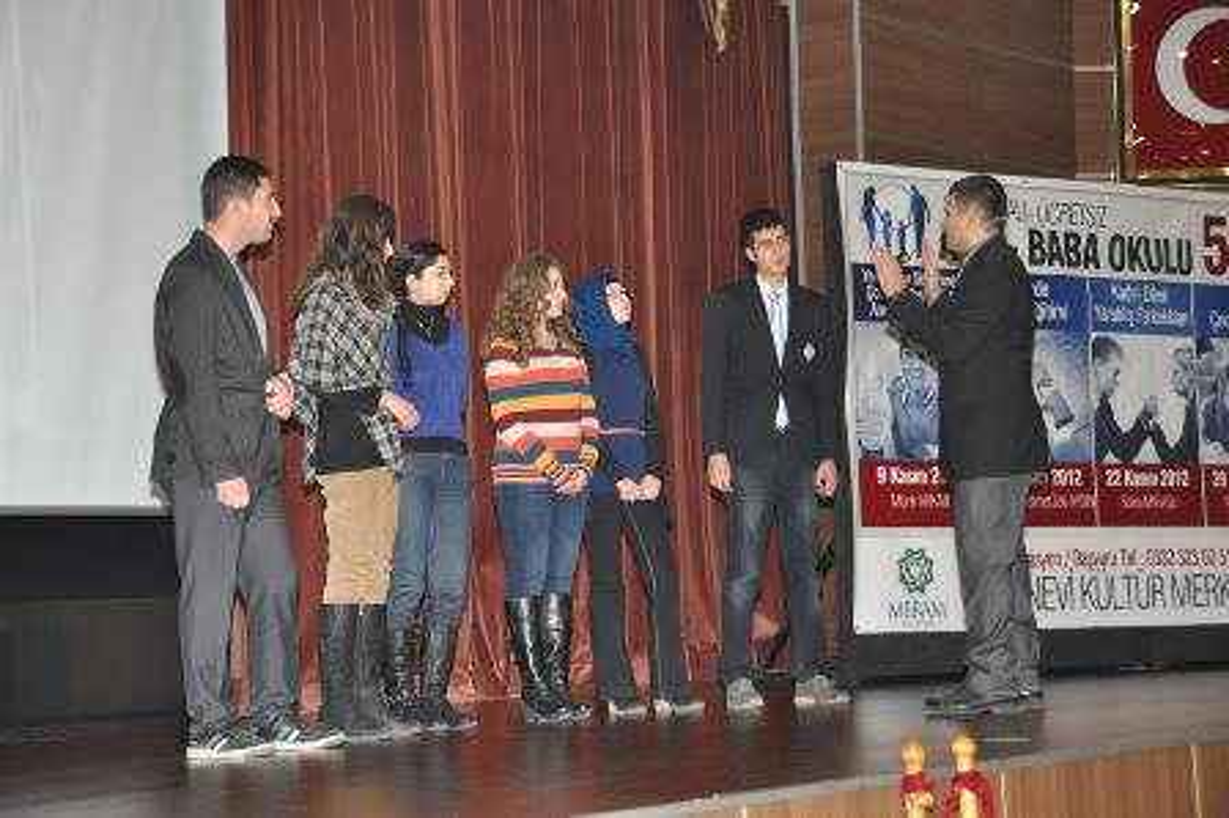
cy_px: 409
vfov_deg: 18.9
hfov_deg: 28.1
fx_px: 2456
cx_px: 614
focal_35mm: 72
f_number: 4.5
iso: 800
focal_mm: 48
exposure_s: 1/60
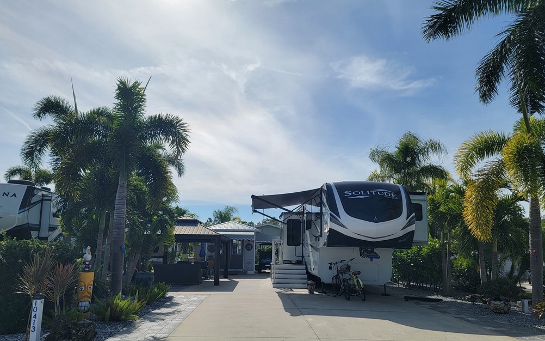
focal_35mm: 26
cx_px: 269
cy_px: 195
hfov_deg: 70.4
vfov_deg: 47.4
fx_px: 386
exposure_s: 1/2551
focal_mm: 6.7
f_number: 1.8
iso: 16
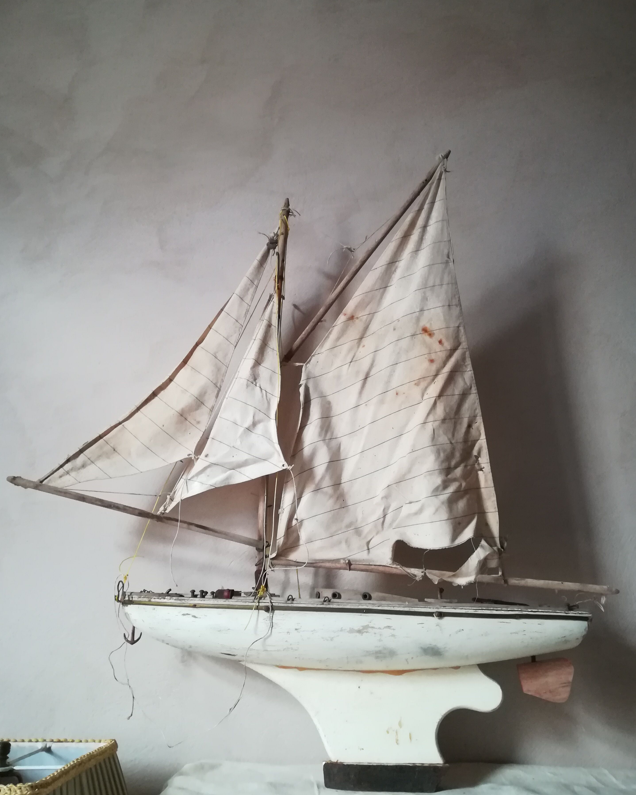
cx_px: 319
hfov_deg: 51.5
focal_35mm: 28
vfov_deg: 62.2
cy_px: 385
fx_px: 659
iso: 500
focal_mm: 3.83
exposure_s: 1/20
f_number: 2.2
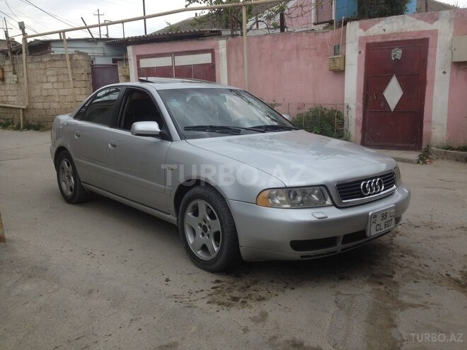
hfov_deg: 55.4
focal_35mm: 33
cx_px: 234
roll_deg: -1.5
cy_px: 175
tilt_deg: -11.2
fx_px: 445
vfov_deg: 42.9
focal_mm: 4.12
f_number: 2.4
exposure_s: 1/208
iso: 50
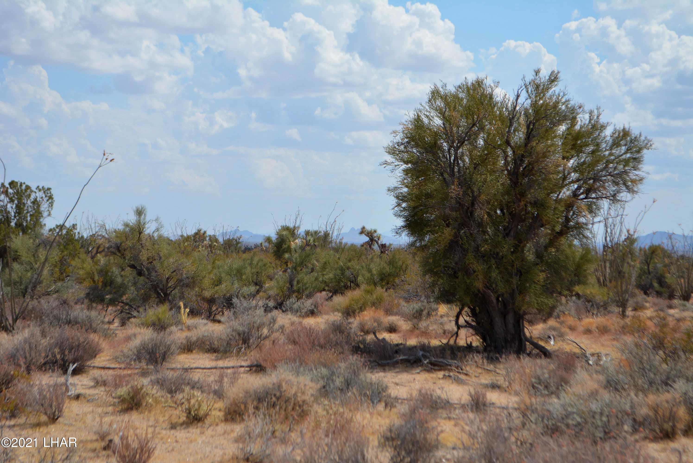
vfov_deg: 16.6
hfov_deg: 24.6
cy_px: 232
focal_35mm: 82
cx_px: 346
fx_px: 1589
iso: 400
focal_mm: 55
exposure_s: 1/2000
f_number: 7.1
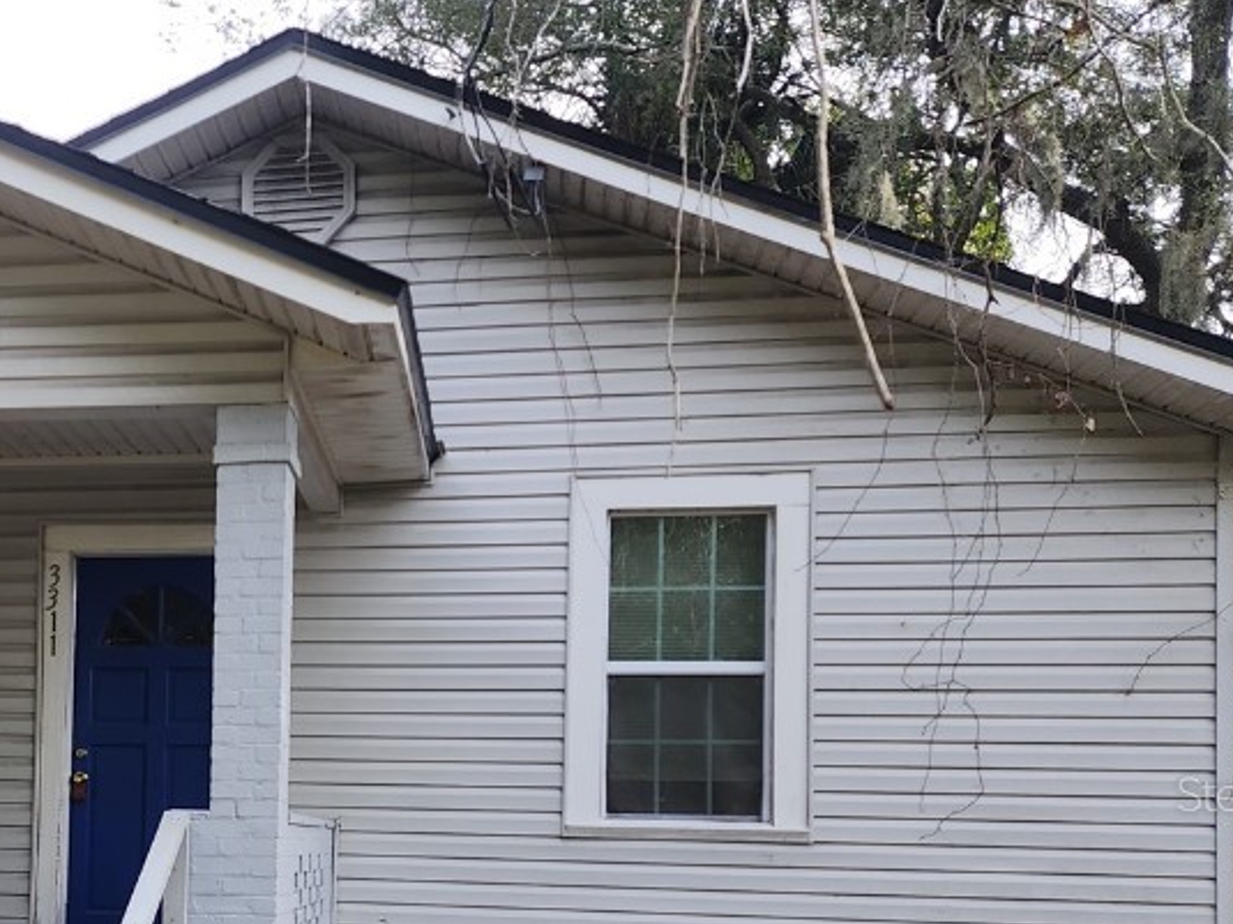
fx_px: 1567
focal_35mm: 44
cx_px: 214
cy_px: 793
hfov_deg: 40.8
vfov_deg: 31.6
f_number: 1.8
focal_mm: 6.4
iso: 12
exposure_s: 1/225
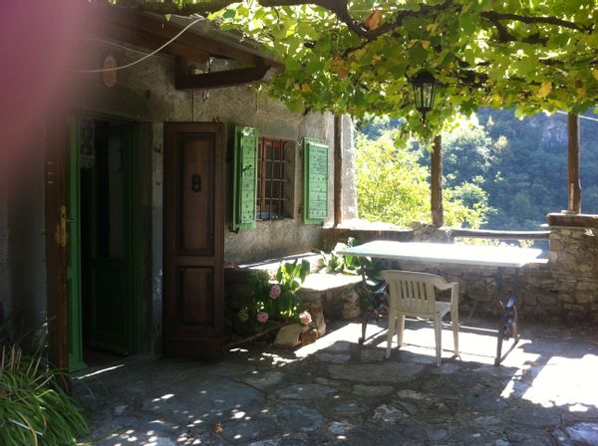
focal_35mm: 35
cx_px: 299
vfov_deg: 40.6
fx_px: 604
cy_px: 223
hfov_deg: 52.7
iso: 80
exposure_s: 1/124
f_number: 2.8
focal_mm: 3.85
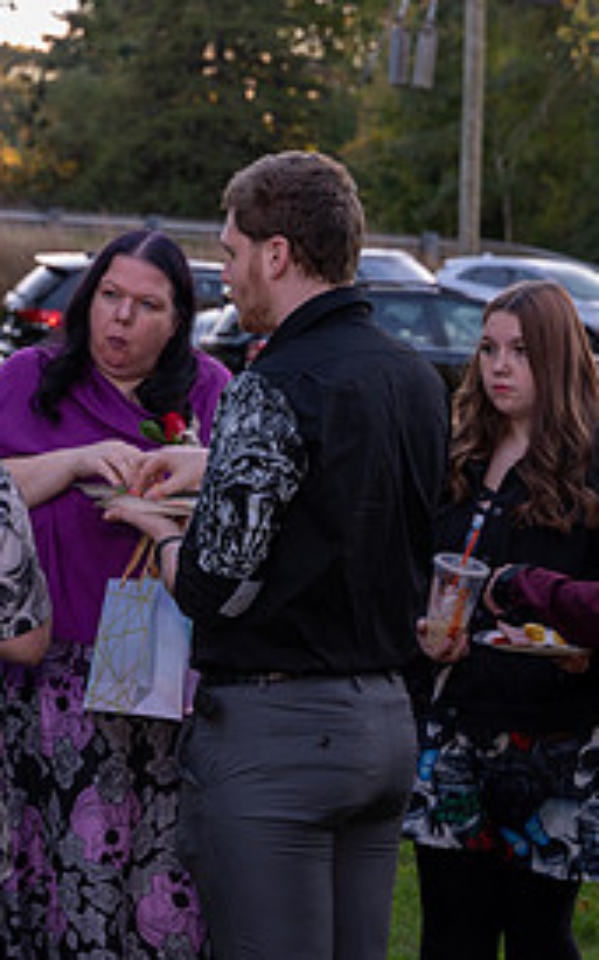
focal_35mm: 112
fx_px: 2928
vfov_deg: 18.6
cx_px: 109
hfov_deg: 11.6
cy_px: 536
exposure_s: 1/200
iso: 250
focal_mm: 52
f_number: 4
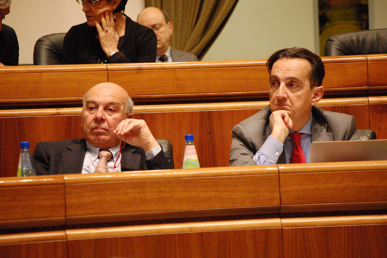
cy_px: 129
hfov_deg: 10.2
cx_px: 194
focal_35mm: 202
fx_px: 2175
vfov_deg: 6.8
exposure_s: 1/40
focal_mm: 135
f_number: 5
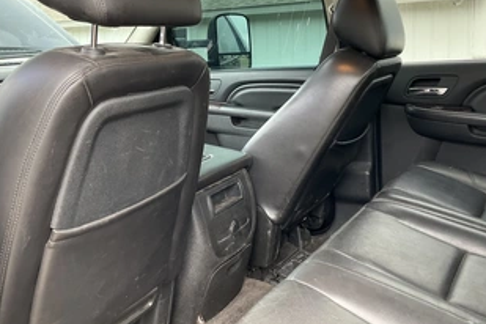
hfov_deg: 49.5
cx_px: 256
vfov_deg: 33.7
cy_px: 93
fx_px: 526
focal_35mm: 39
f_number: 1.8
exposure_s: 1/122
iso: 50
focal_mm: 3
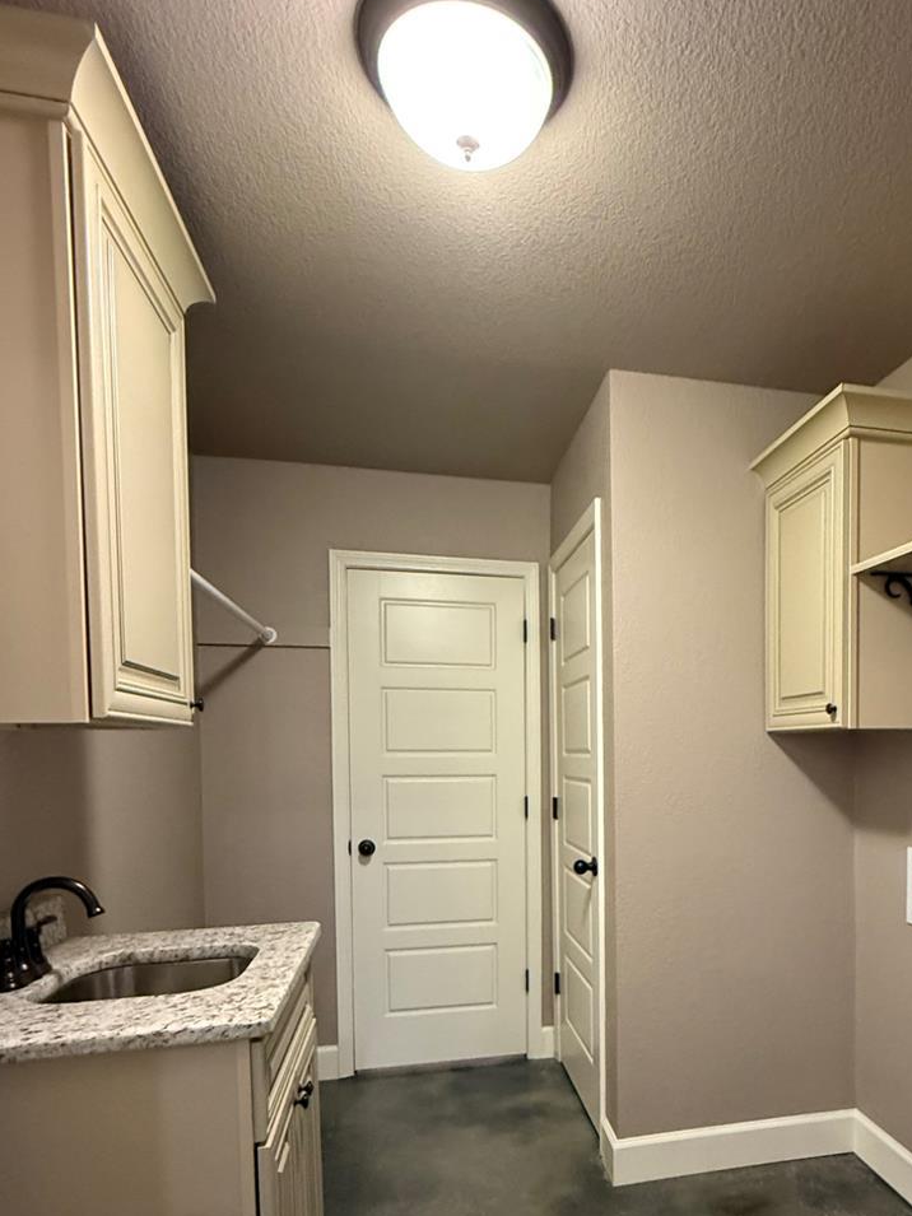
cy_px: 792
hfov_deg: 59.7
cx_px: 604
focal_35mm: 22
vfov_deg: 74.5
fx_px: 773
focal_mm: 2.22
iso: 1000
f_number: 2.2
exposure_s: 1/60
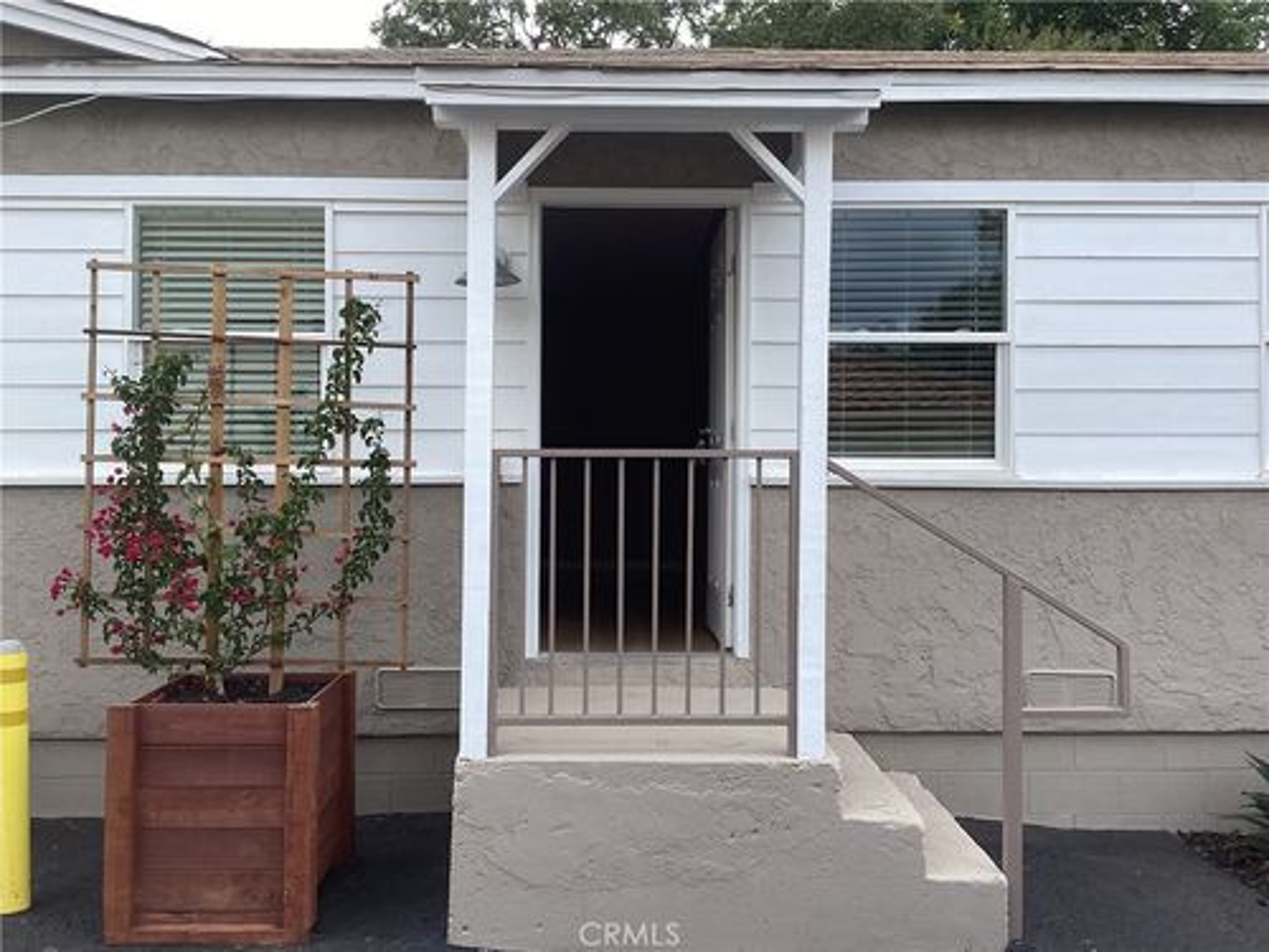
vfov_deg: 45.4
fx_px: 1136
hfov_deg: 58.4
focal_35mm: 31
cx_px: 634
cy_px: 476
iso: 25
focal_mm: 3.3
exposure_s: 1/506
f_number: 2.4
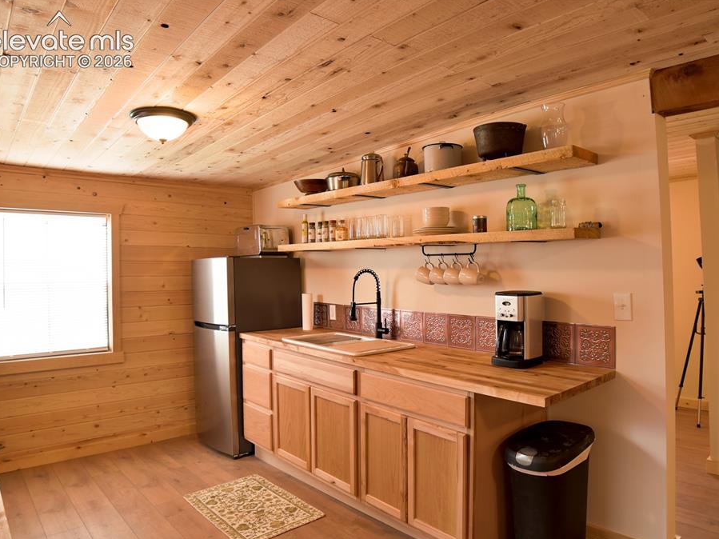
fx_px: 478
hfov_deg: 73.8
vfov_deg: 58.9
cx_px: 387
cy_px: 270
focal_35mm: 23
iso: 4500
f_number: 4.5
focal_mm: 14
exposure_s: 1/20
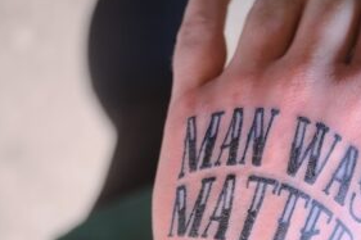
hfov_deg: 21.3
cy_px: 251
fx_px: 952
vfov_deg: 14.1
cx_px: 270
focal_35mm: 95
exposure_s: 1/125
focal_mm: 27
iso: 1600
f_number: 2.8
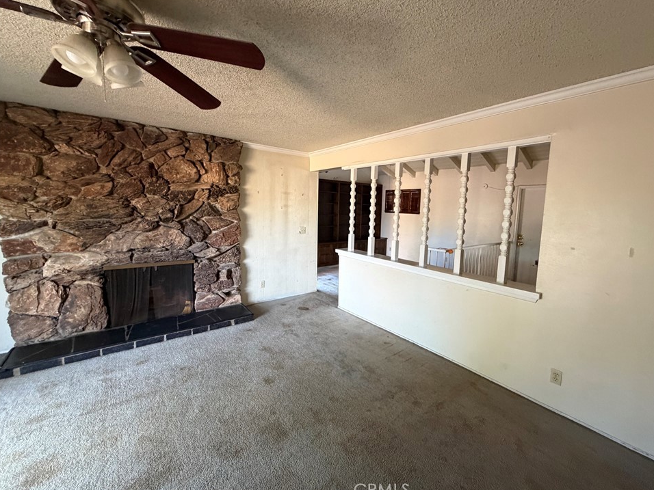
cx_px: 347
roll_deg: -1.5
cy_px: 237
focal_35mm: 15
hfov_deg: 98.1
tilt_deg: -2.4
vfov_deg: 81.7
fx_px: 283
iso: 400
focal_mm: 2.22
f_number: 2.2
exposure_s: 1/60
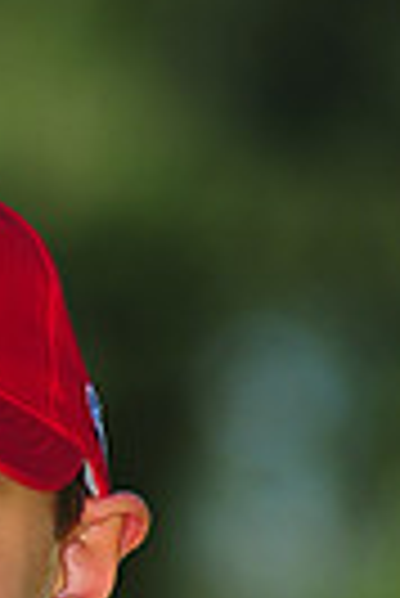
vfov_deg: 2.6
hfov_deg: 1.8
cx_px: -67
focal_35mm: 785
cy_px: 823
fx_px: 13048
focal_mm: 180
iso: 200
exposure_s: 1/1000
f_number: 4
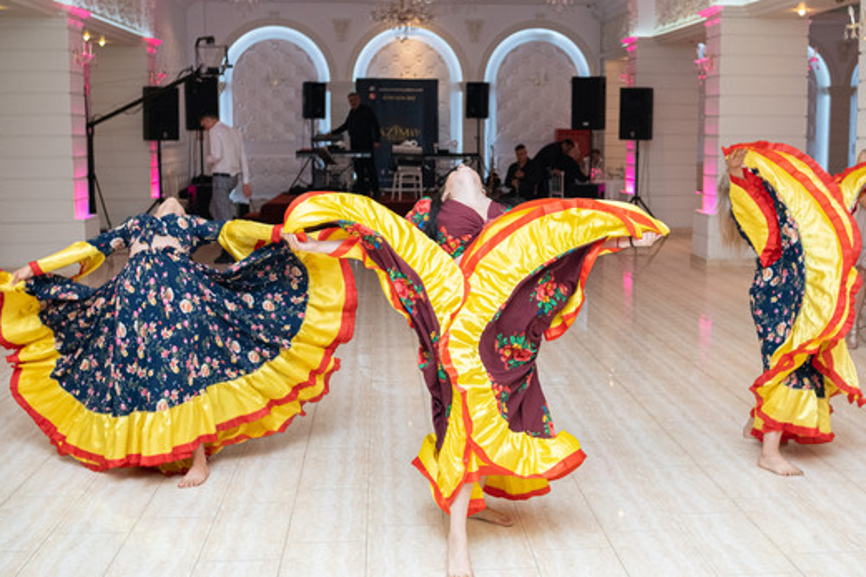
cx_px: 480
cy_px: 265
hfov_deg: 45.4
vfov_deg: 31.2
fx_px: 1034
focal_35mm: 43
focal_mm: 23
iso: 1000
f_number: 2.5
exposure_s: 1/125
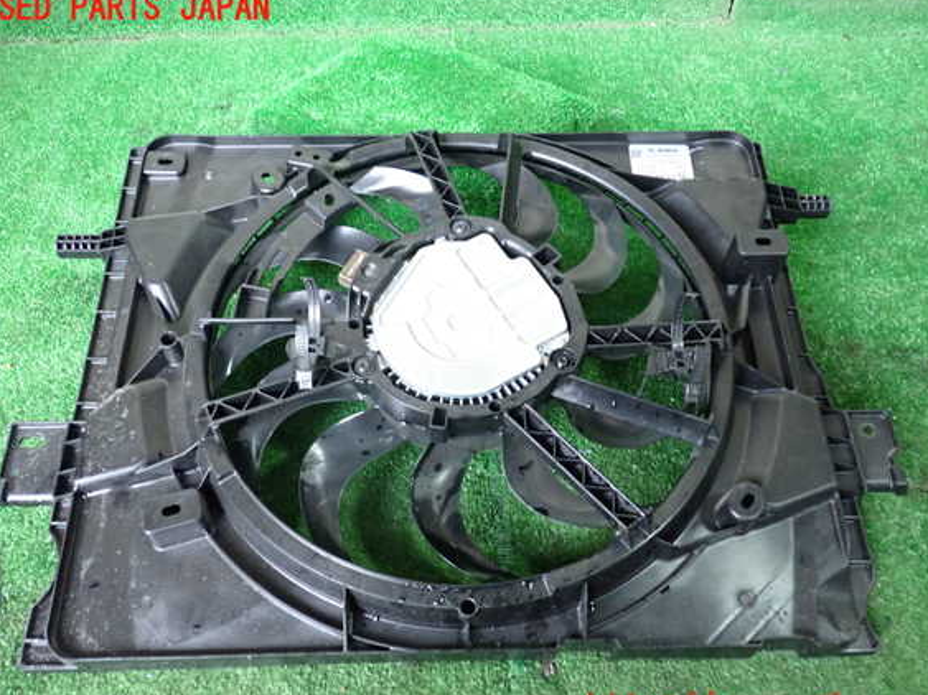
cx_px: 465
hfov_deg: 56.8
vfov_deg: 44.1
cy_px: 359
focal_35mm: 32
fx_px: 858
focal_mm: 5.4
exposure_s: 1/50
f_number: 2.3
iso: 1000
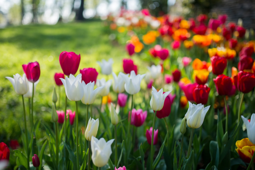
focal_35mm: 35
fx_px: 248
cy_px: 85
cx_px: 128
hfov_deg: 54.4
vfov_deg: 37.9
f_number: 1.4
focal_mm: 35
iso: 200
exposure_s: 1/3200
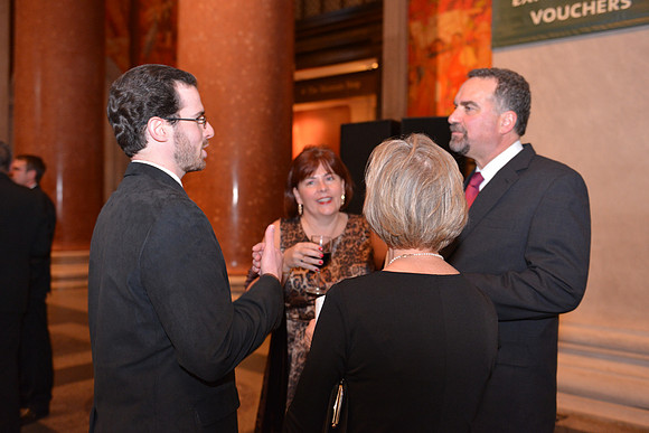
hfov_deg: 55.8
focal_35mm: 34
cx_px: 324
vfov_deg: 38.9
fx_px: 613
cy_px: 216
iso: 2000
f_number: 3.2
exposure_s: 1/60
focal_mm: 34
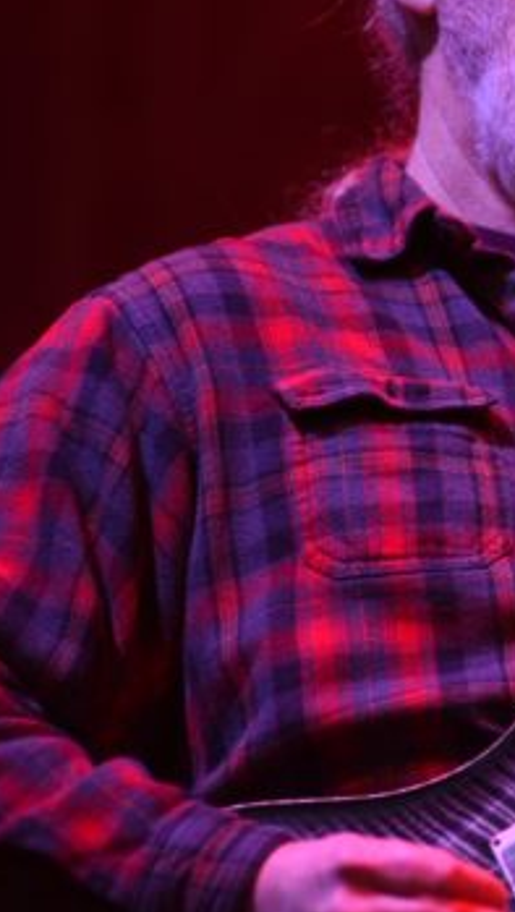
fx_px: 8983
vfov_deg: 5.8
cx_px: 771
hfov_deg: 3.3
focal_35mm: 371
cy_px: 354
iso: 140
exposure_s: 1/160
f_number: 2.8
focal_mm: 170
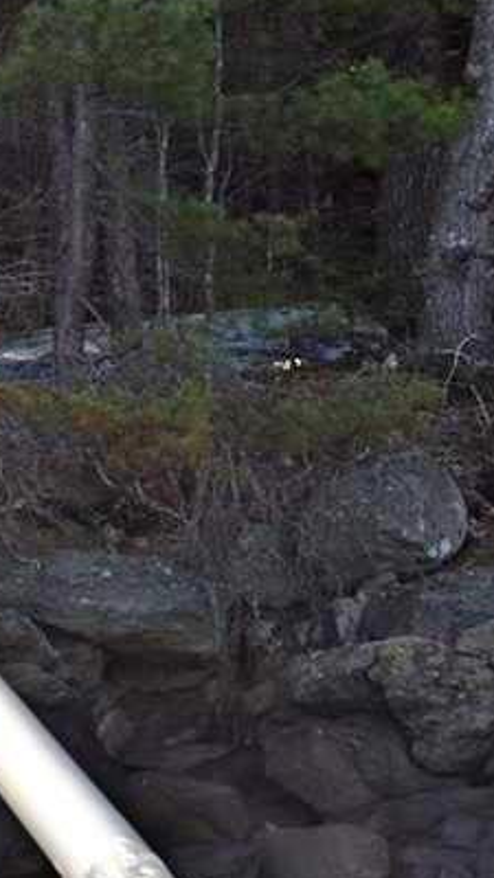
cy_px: 302
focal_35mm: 100
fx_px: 2337
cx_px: -525
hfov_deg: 10.9
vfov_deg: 21.2
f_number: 11
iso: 200
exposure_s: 1/200
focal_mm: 25
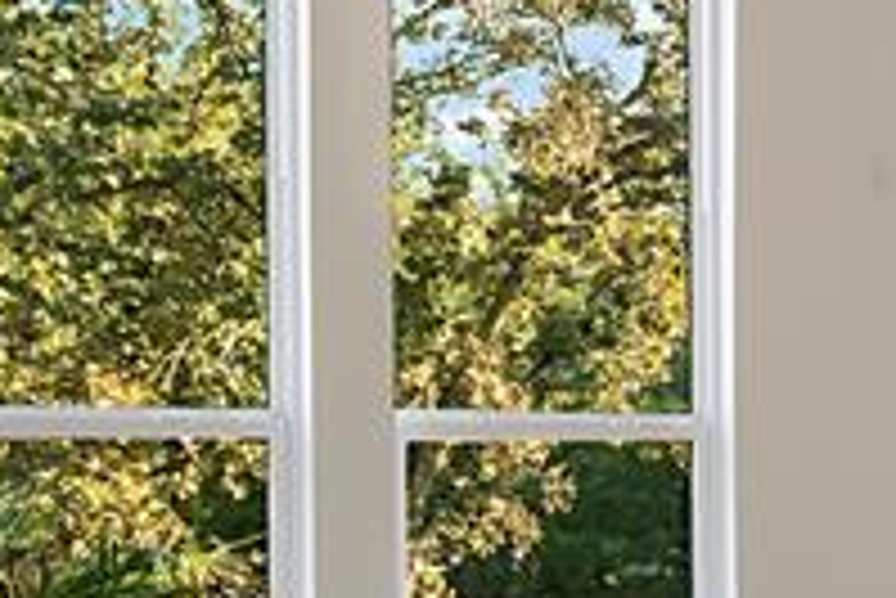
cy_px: 463
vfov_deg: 17.6
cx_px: 1198
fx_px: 1918
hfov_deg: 23.0
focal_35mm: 77
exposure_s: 1/15
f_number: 8
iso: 100
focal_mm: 10
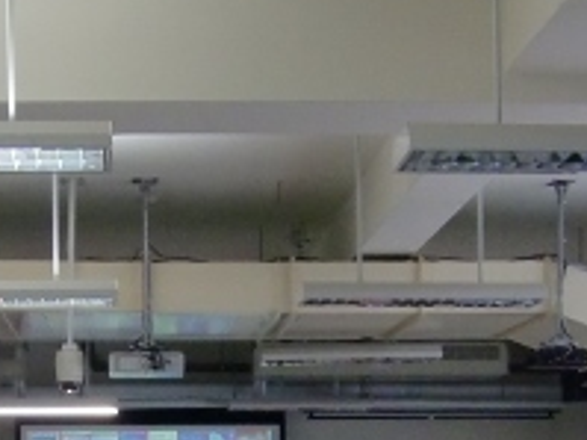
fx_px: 1525
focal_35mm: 90
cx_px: 145
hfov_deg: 21.6
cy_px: 570
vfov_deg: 15.6
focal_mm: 4.9
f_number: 2.6
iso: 320
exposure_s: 1/60
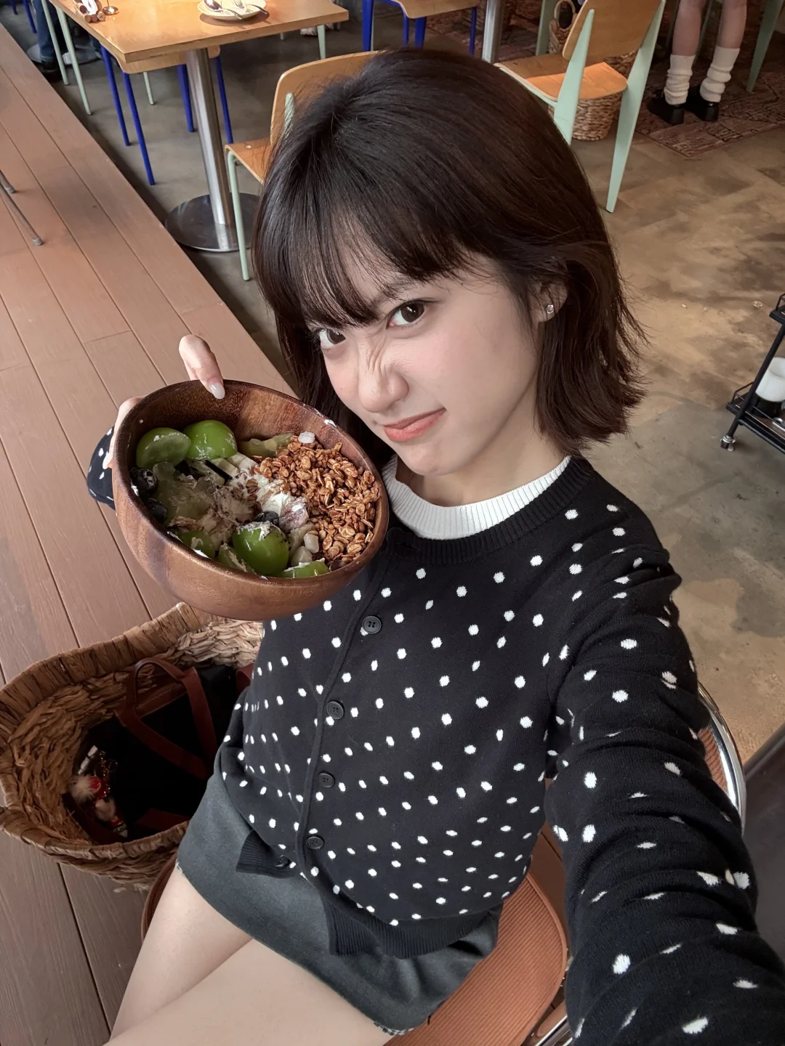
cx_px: 392
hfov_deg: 58.9
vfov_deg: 73.9
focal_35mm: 23
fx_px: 695
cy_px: 523
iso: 125
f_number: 1.9
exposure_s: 1/60
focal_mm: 2.69
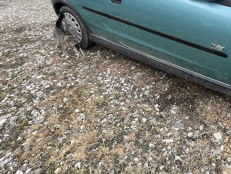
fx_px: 194
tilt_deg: -24.8
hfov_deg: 55.9
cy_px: 27
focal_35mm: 29
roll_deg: +0.0
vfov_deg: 45.1
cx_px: 194
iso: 32
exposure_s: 1/327
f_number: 1.8
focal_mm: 1.57
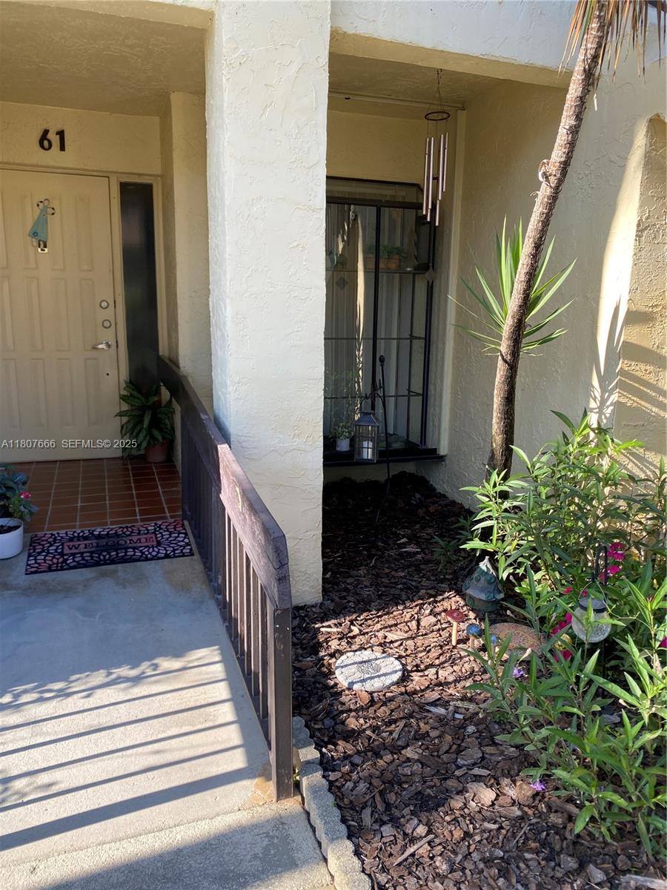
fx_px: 668
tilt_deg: -11.9
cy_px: 445
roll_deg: -1.0
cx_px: 334
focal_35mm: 26
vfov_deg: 67.3
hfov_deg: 53.1
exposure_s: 1/351
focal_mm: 4.25
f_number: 1.8
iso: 32
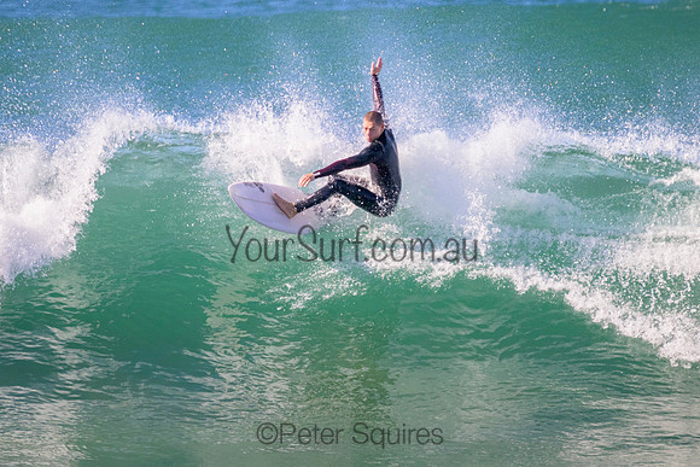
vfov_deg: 1.5
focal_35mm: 908
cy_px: 216
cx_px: 339
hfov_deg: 2.3
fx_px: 17653
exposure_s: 1/2000
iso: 2000
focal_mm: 800
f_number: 11
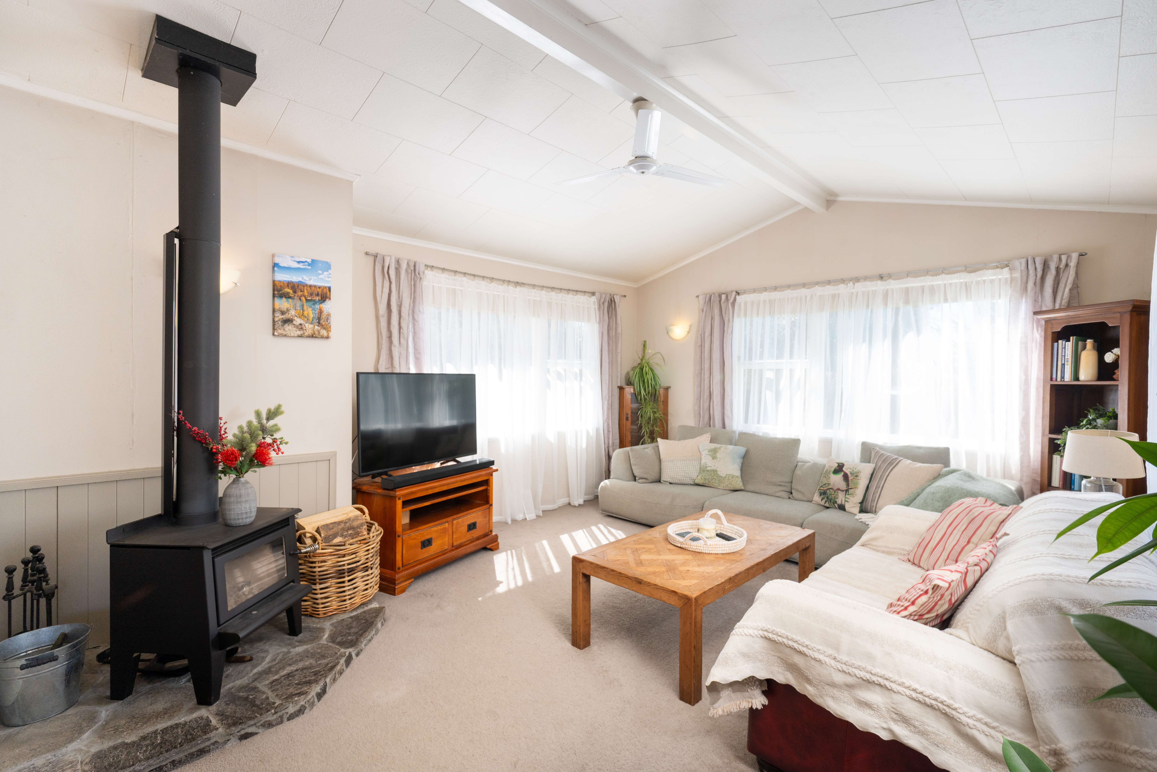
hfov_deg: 95.0
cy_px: 386
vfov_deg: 72.1
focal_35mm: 16
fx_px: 530
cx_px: 578
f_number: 8
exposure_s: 1/50
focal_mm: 16.5
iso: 250
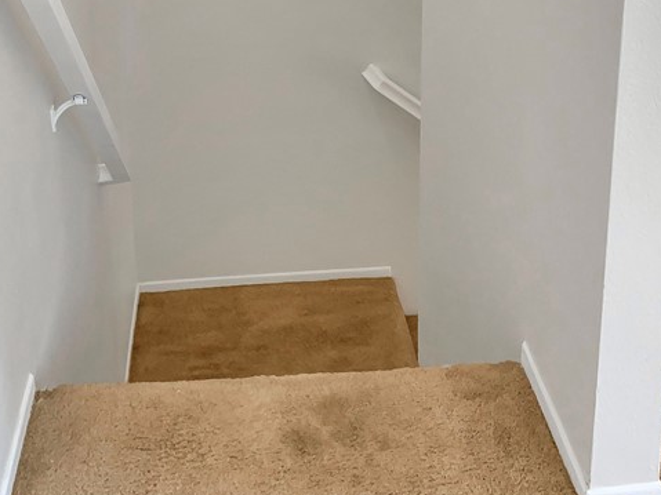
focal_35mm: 62
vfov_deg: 22.8
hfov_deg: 31.2
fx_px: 1184
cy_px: 7
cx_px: 338
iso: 32
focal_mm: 3
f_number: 1.8
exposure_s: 1/60
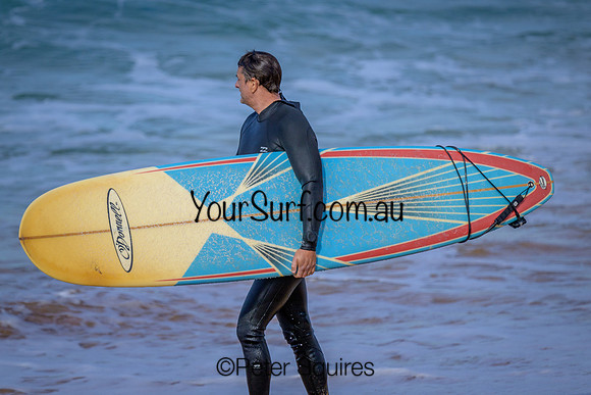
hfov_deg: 2.5
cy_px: 194
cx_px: 301
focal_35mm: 816
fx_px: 13391
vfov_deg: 1.7
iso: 280
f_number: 6.3
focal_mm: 800
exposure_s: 1/2000
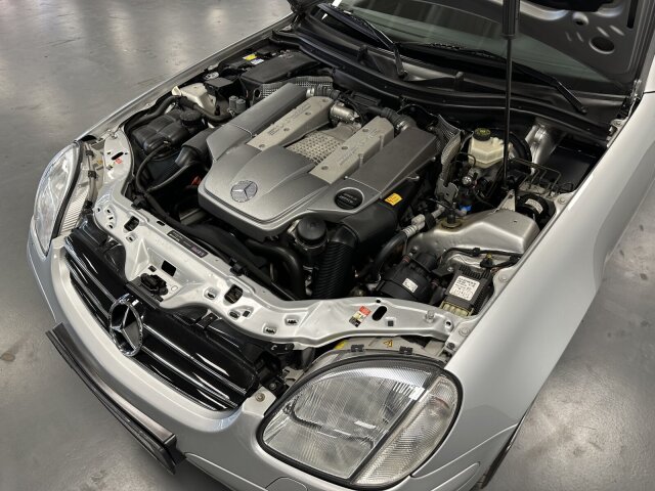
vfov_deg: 56.8
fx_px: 454
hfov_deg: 71.6
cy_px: 246
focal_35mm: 24
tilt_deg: -42.7
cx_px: 328
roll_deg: +0.2
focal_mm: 6.86
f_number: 1.78
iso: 125
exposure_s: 1/50
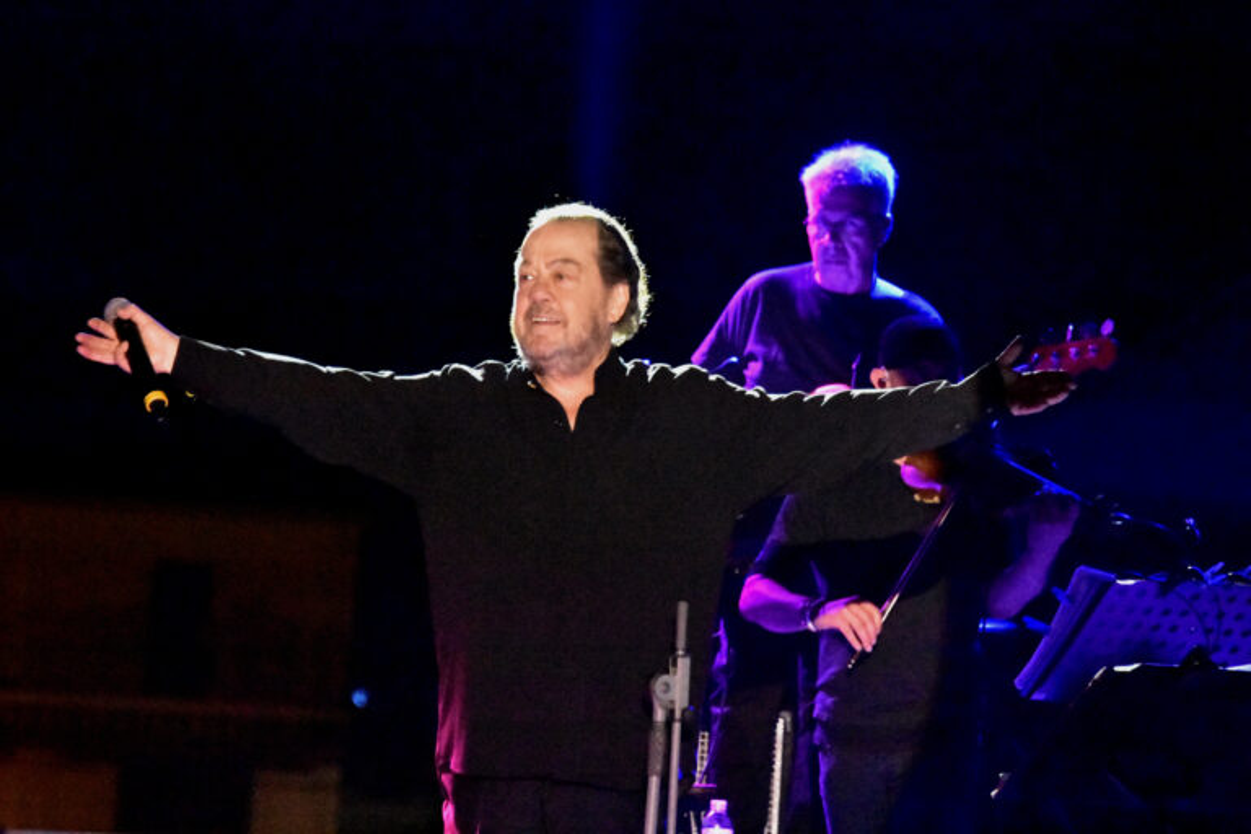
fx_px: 9382
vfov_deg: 5.1
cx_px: 626
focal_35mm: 270
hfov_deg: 7.6
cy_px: 417
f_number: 5.6
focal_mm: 180
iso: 25600
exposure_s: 1/250
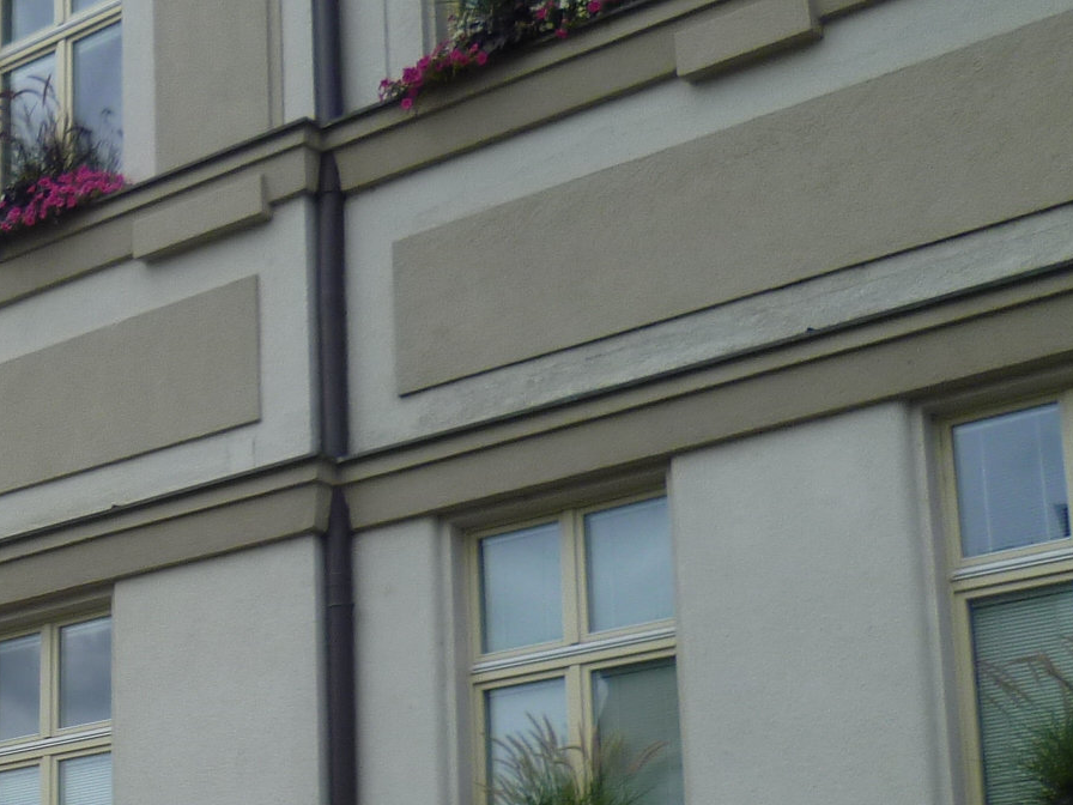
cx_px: -425
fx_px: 2480
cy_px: 680
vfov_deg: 18.2
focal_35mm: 80
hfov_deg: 21.4
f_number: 2.8
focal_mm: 5
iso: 80
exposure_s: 1/640
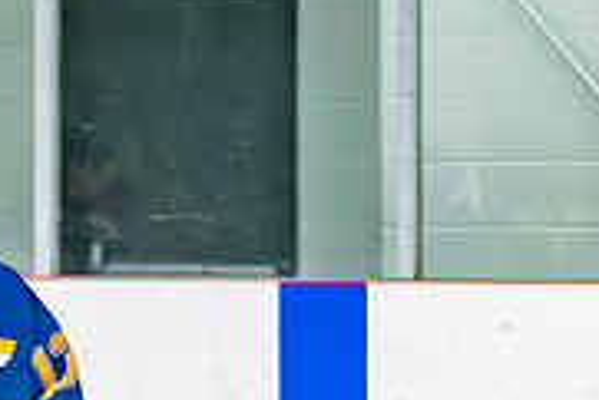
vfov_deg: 2.2
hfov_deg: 3.3
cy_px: 716
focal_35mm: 622
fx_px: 10357
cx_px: 23
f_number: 2.8
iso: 1250
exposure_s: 1/640
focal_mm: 100
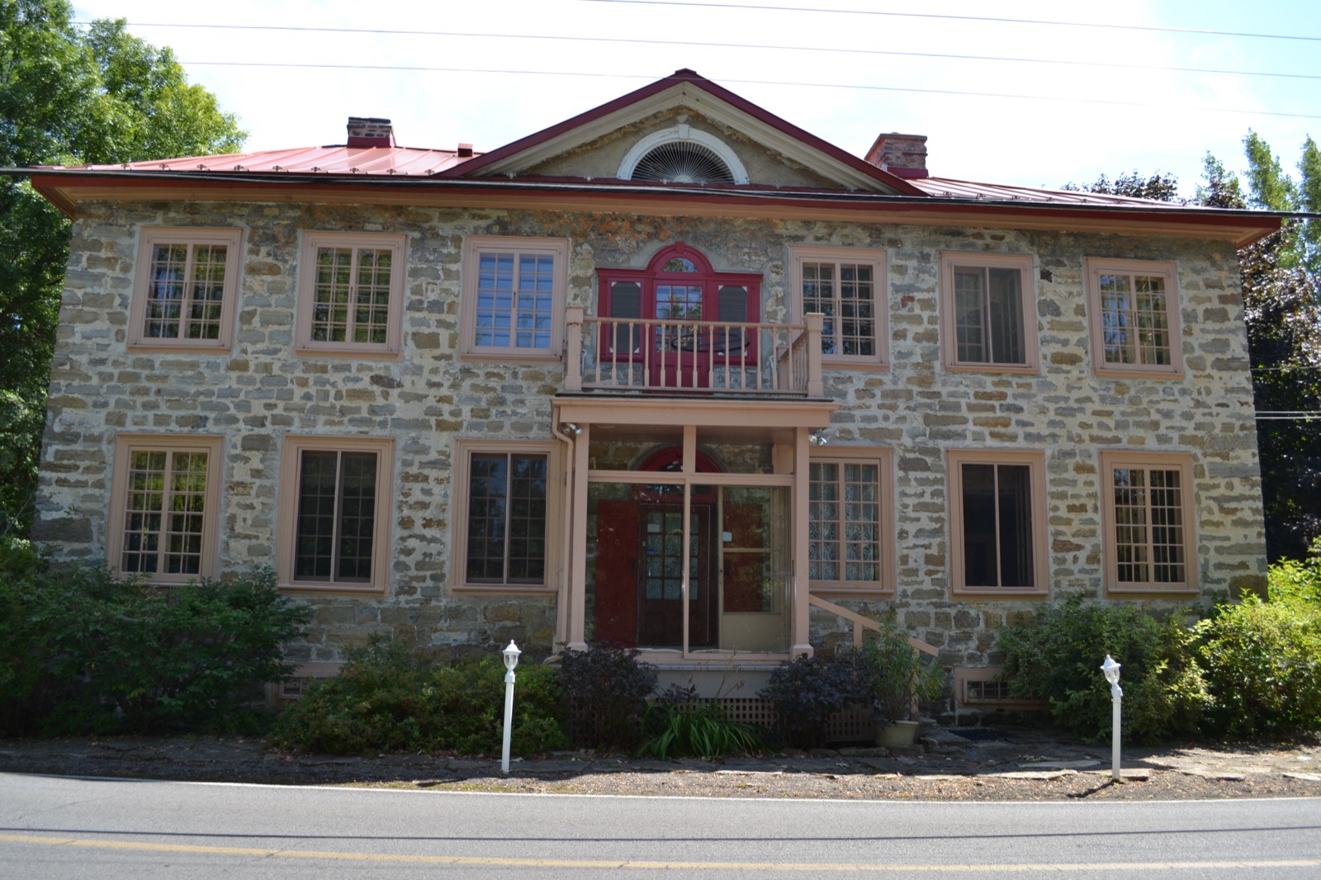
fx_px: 990
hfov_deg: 67.4
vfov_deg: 47.9
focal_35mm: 27
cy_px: 440
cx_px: 660
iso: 100
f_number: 5
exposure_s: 1/200
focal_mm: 18
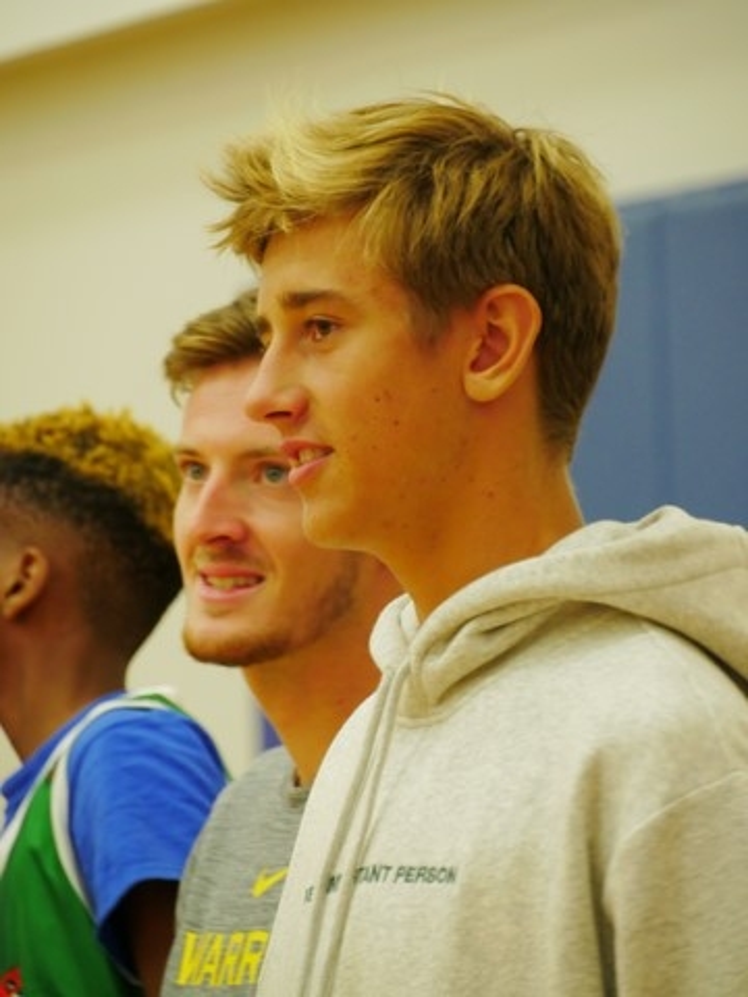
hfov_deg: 5.3
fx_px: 8067
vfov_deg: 7.1
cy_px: 498
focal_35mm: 280
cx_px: 374
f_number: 5.6
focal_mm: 140
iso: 1600
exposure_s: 1/50
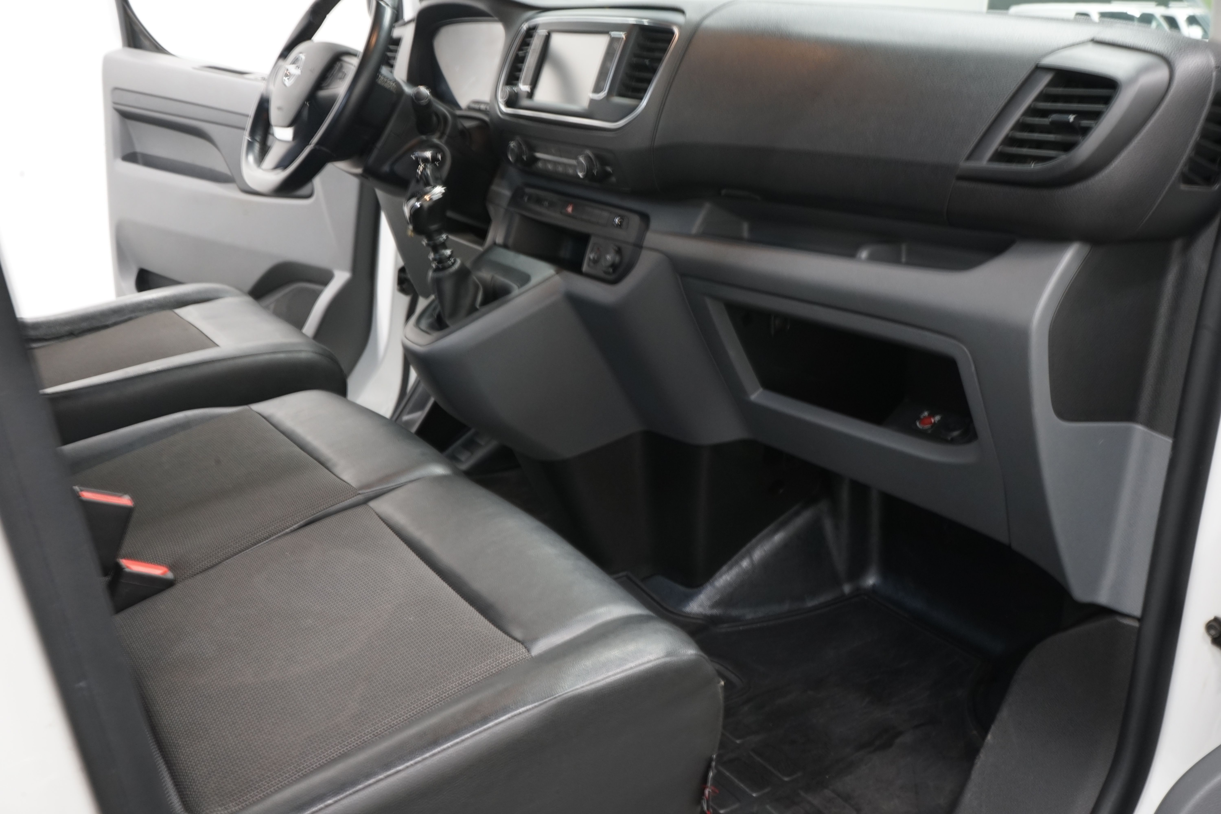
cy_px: 407
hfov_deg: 58.7
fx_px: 1085
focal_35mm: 32
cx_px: 610
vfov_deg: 41.1
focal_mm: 32
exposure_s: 1
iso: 800
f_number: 16
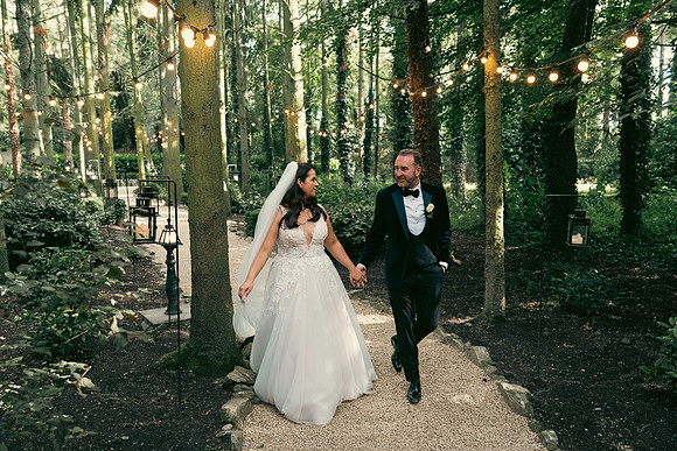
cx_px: 338
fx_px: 564
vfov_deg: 43.6
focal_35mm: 30
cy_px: 226
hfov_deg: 61.9
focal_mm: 30
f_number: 3.5
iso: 800
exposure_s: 1/250
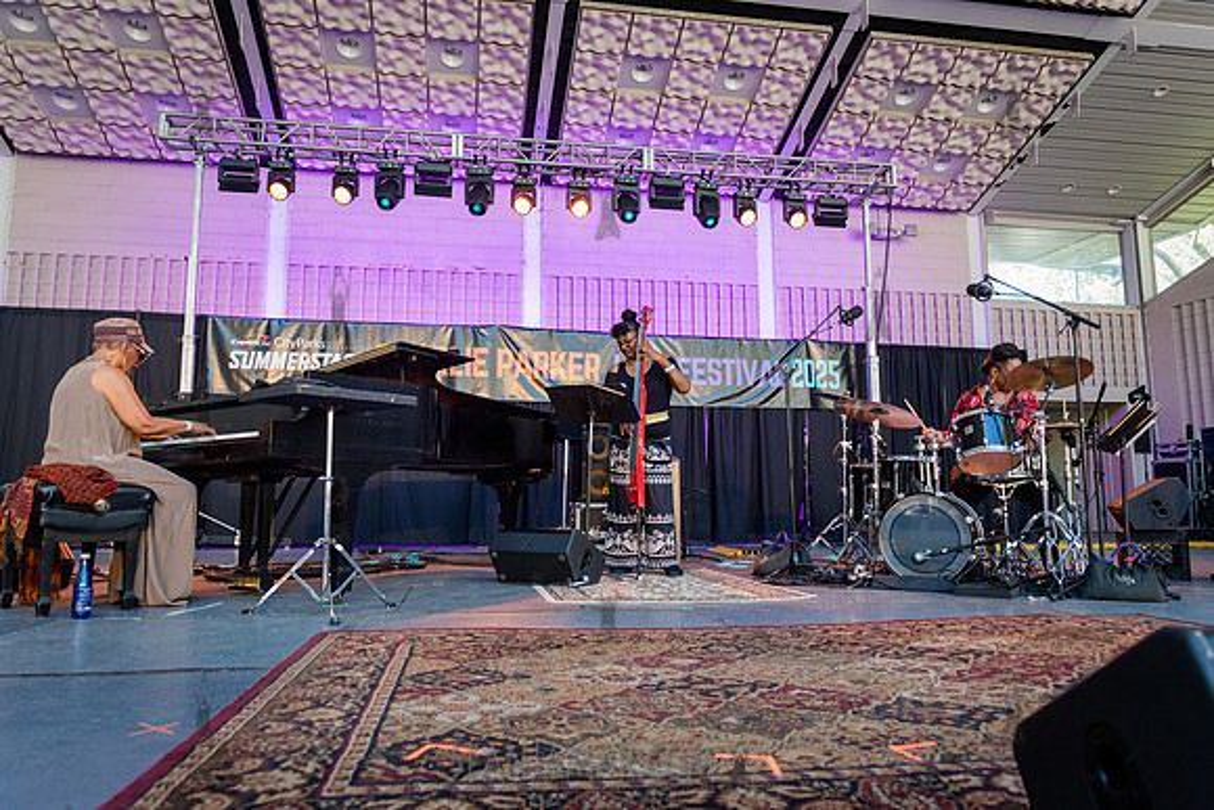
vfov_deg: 49.2
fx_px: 884
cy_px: 405
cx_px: 607
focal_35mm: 26
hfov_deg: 69.0
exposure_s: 1/400
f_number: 4
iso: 3200
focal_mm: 26
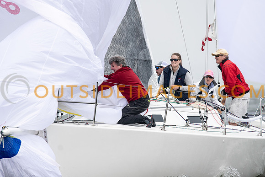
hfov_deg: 4.6
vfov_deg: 3.1
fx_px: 3313
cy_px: 88
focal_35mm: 450
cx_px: 132
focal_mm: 300
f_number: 5
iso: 400
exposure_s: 1/3200
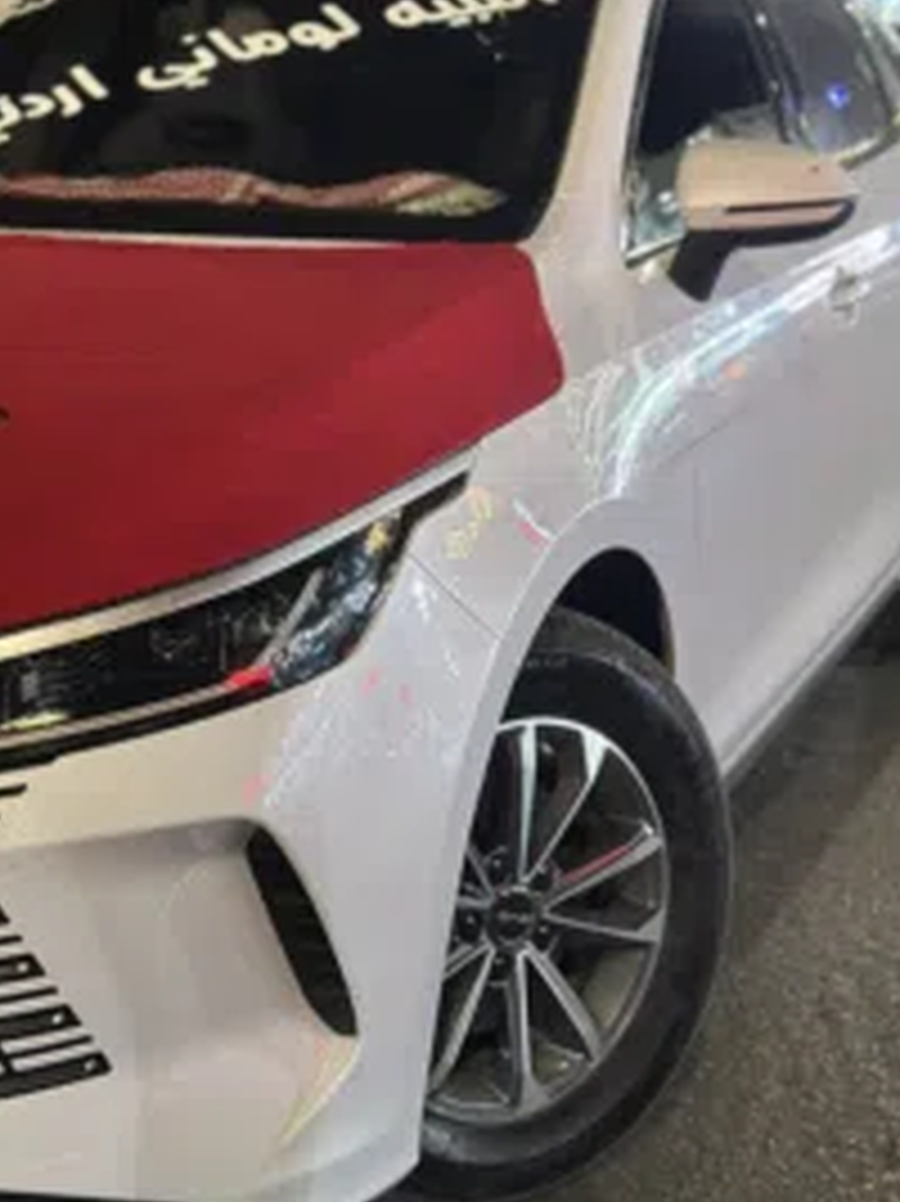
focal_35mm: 72
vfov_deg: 26.9
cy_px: 378
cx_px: 270
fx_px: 2498
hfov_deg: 20.3
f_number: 1.78
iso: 500
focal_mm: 6.86
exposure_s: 1/33
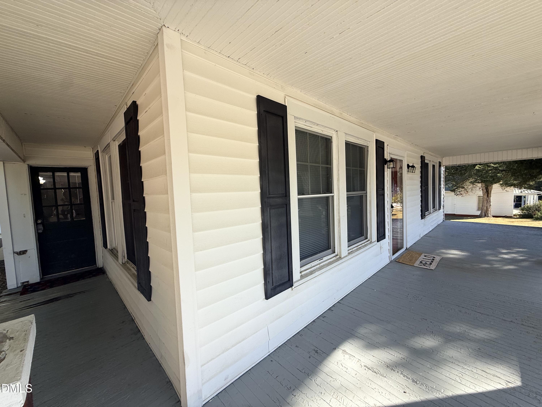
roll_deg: +1.2
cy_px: 204
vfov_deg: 85.7
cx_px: 271
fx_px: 219
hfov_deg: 102.1
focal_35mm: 14
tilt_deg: -2.5
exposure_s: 1/506
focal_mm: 2.22
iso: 50
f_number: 2.2
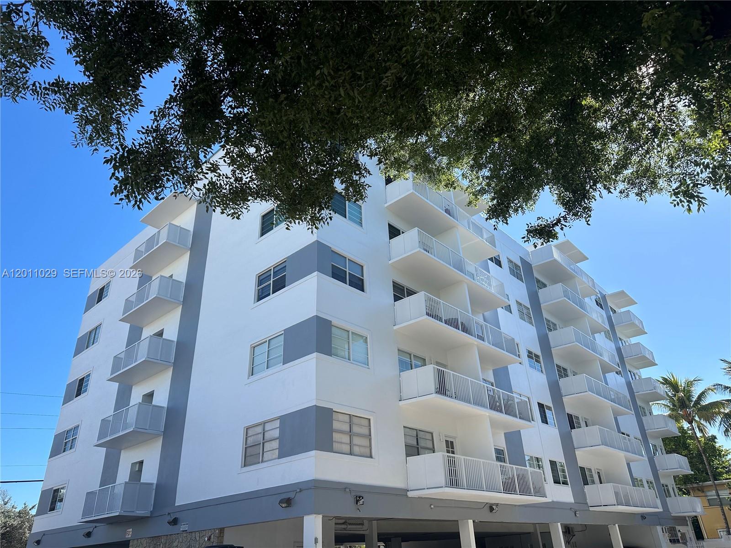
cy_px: 274
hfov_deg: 71.6
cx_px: 366
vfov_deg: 56.8
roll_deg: +3.5
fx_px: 507
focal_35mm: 24
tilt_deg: +28.5
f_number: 1.78
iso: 80
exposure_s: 1/2967
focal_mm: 6.86
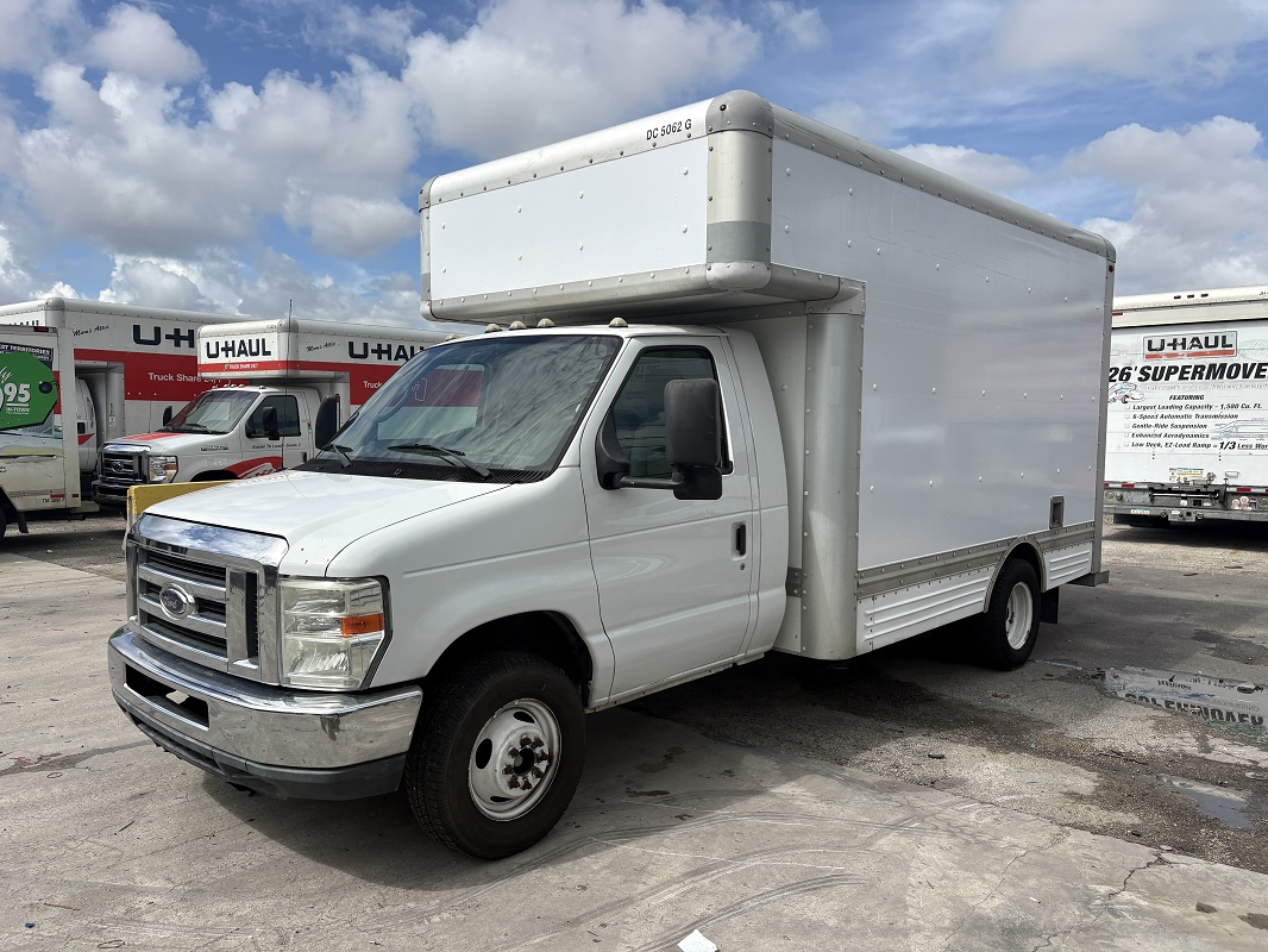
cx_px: 634
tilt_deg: -3.7
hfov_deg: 67.3
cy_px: 476
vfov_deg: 53.1
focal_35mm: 26
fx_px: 953
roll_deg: -1.1
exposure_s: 1/4608
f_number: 1.6
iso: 50
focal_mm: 5.96
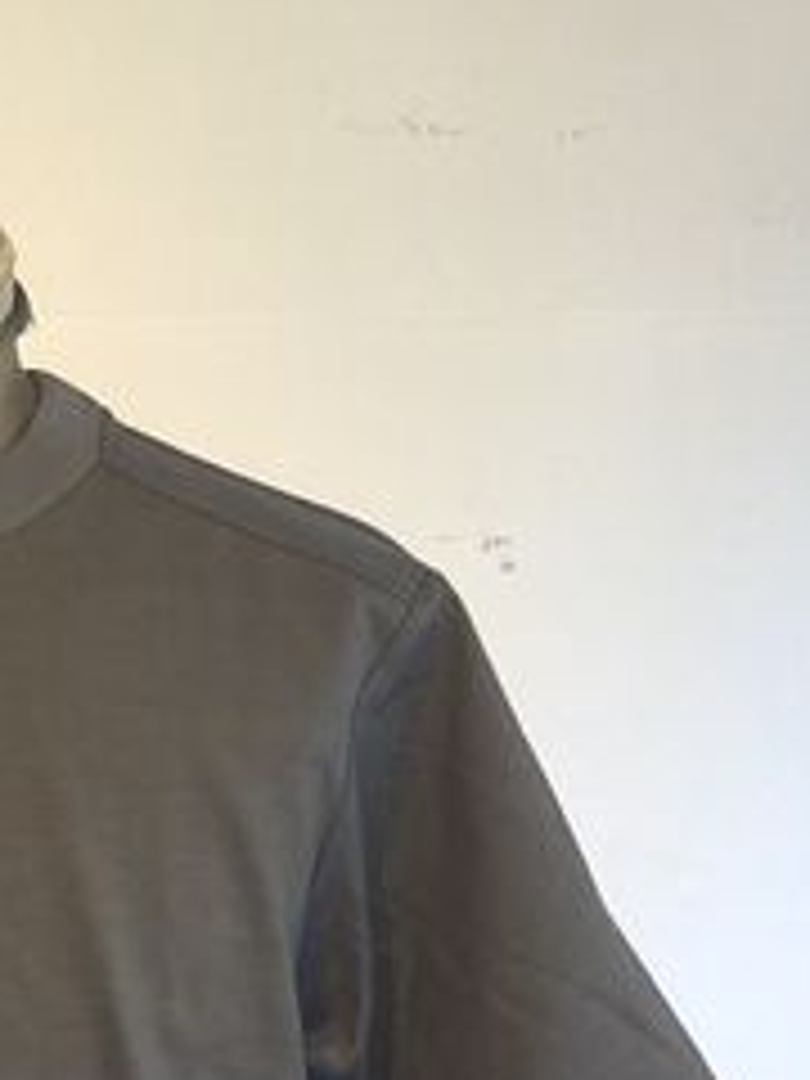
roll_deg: -0.4
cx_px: -142
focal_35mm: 105
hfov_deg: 13.7
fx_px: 3276
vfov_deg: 18.3
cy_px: 1076
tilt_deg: -9.0
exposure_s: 1/100
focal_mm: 3.99
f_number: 1.8
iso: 50
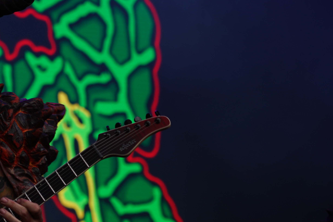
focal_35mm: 257
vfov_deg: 5.3
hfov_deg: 8.0
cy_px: 167
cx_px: -9
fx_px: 2377
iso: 100
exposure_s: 1/160
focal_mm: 105
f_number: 4.5
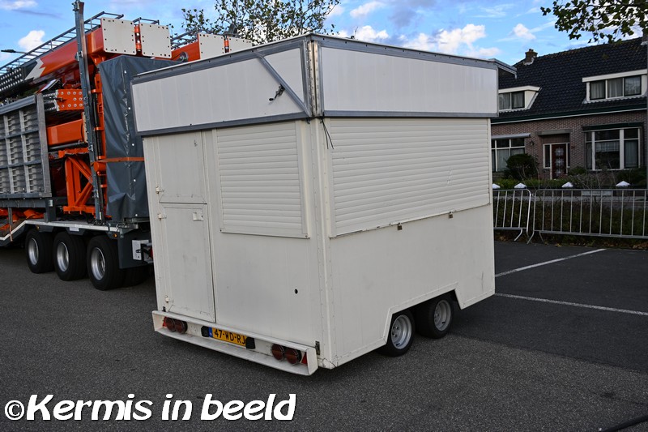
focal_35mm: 33
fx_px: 594
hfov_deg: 57.2
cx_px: 324
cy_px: 216
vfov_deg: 40.0
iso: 140
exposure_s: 1/250
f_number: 5.6
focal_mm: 22
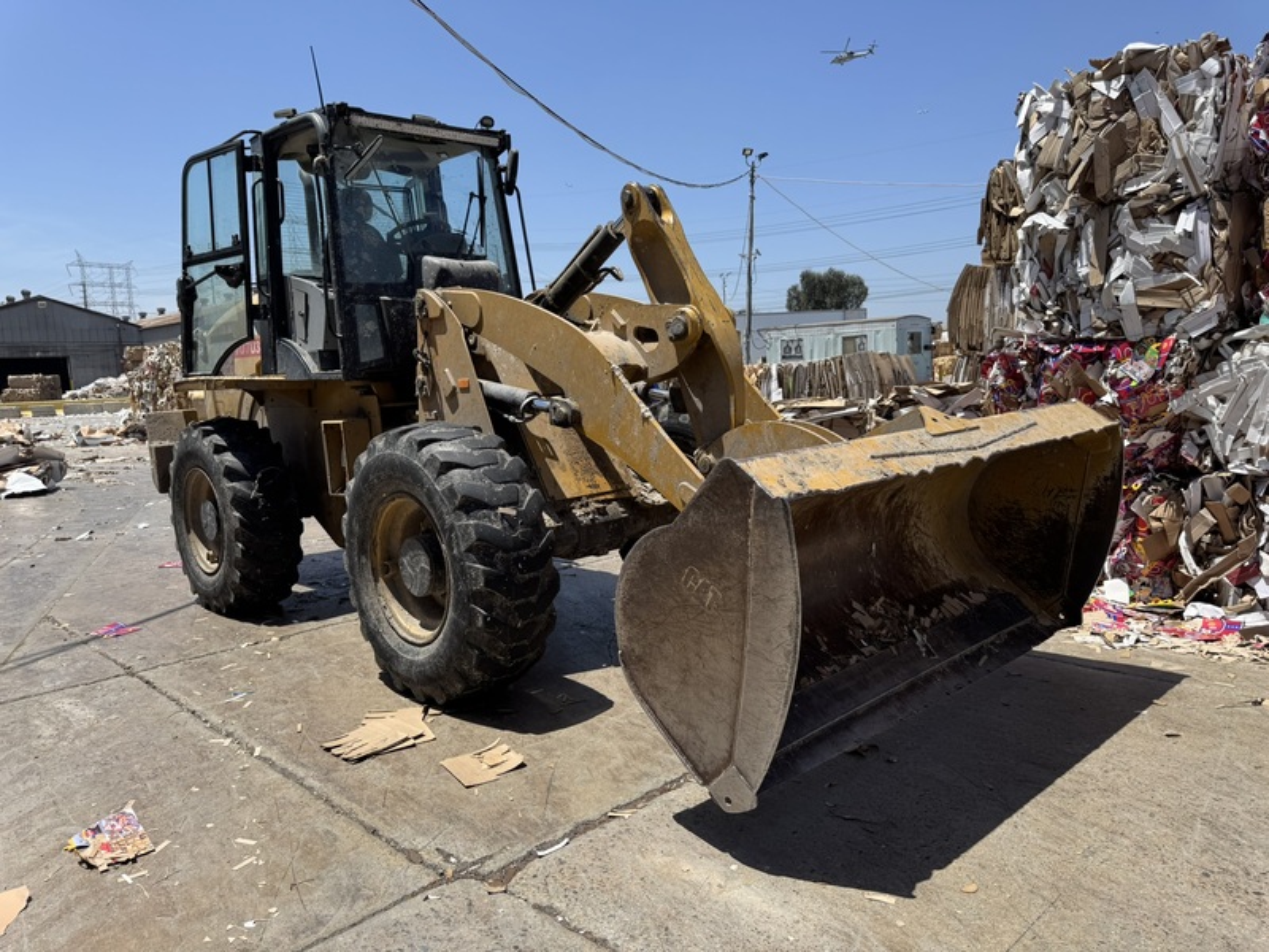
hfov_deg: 71.6
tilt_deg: -5.9
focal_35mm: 24
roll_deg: +2.2
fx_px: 880
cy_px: 476
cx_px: 634
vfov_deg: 56.8
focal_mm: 6.76
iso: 80
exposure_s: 1/4049
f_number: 1.78
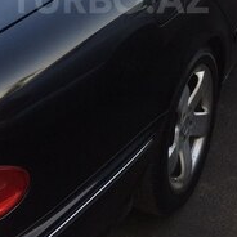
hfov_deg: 25.0
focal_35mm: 69
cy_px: -1
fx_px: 534
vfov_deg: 23.9
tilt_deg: -27.1
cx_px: 109
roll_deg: +1.2
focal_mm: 4.15
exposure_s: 1/351
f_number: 2.2
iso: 32
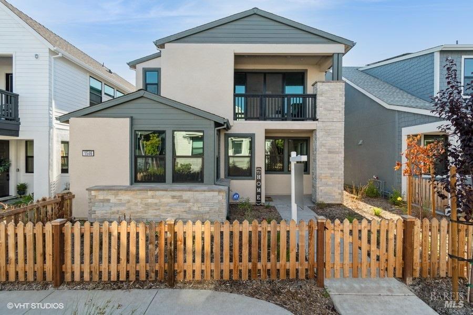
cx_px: 236
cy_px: 158
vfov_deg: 77.3
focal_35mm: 15
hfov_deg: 100.4
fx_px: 197
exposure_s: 1/125
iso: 100
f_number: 8
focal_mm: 10
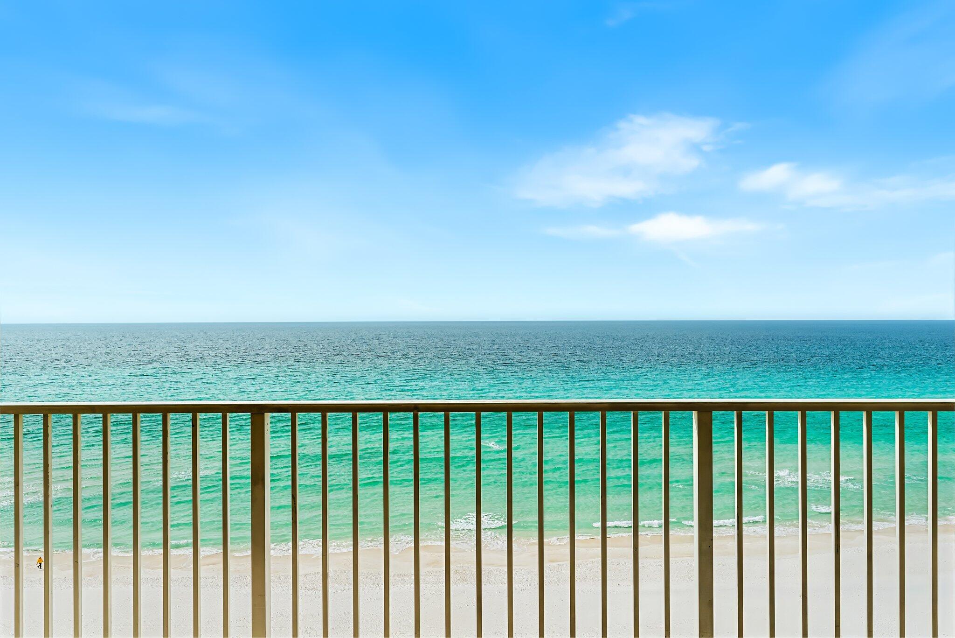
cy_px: 319
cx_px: 478
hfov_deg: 73.7
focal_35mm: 24
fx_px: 637
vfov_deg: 53.2
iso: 640
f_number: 10
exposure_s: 1/640
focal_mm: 24
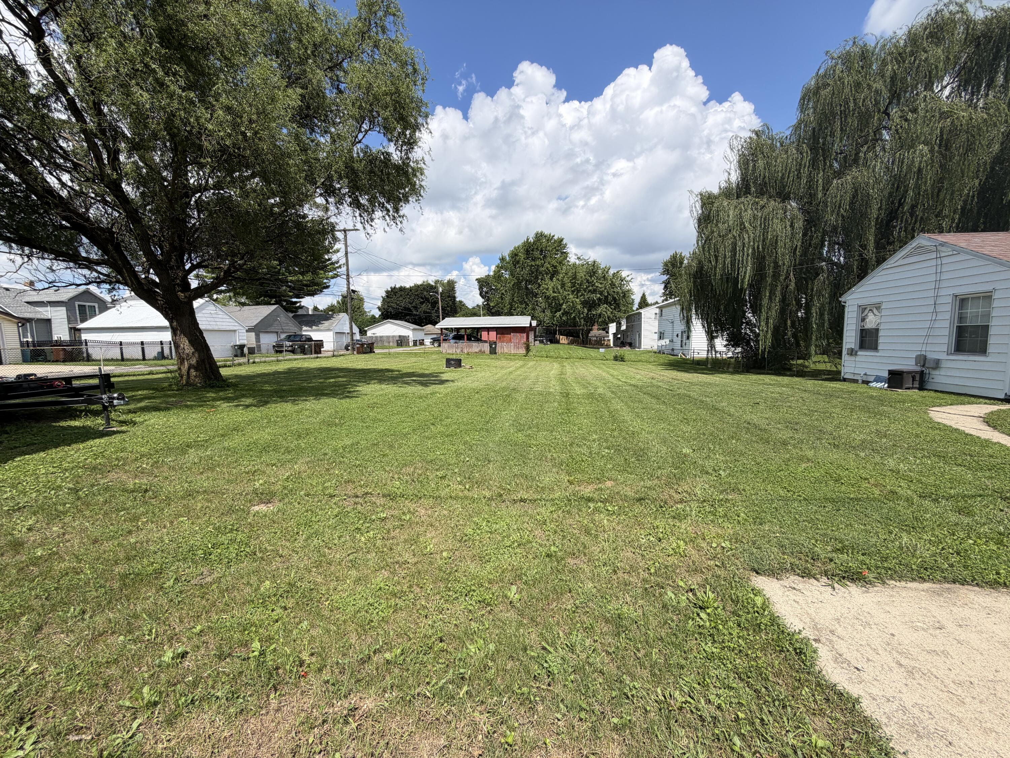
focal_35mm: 14
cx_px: 505
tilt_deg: -5.4
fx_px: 408
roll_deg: +1.7
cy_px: 379
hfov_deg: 102.1
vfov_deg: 85.7
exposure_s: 1/876
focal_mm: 2.22
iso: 20
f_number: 2.2
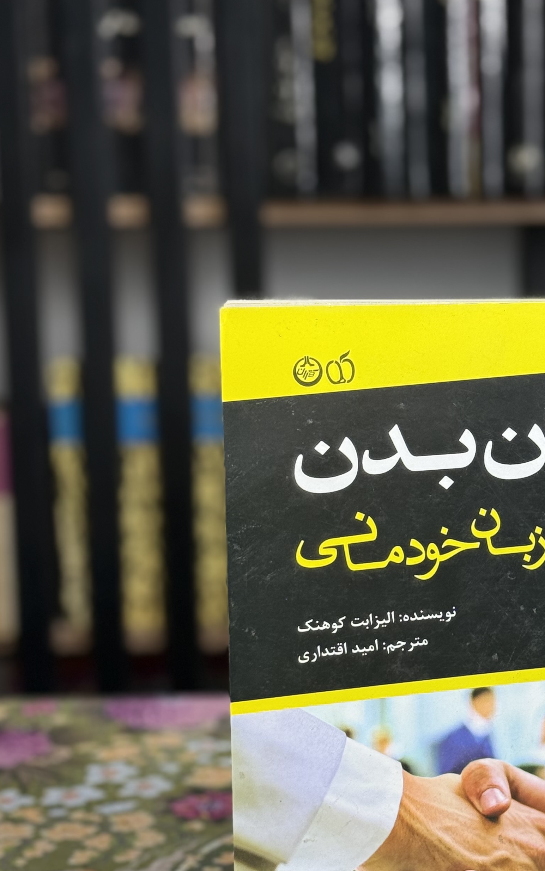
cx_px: 479
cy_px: 488
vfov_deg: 24.9
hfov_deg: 15.6
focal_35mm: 83
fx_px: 1972
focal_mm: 6.76
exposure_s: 1/104
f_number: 1.78
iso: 80
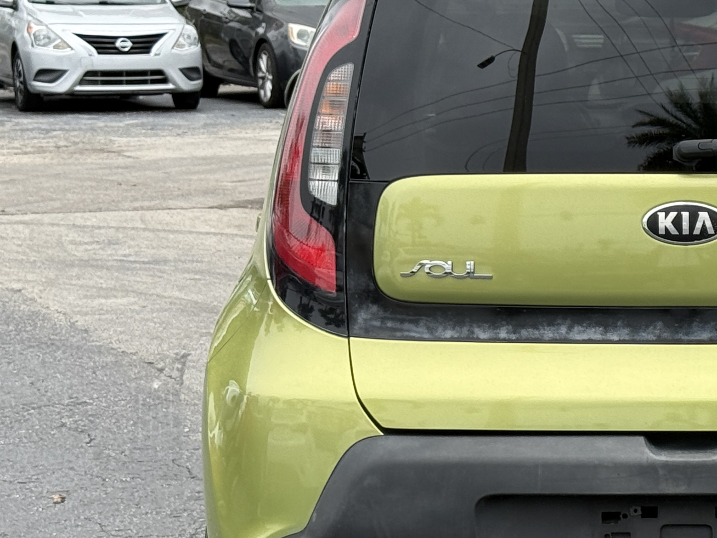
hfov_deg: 15.7
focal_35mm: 124
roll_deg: +0.8
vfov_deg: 12.0
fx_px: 2569
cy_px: 317
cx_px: 675
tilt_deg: -6.7
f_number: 1.78
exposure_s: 1/2976
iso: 64
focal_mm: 6.76
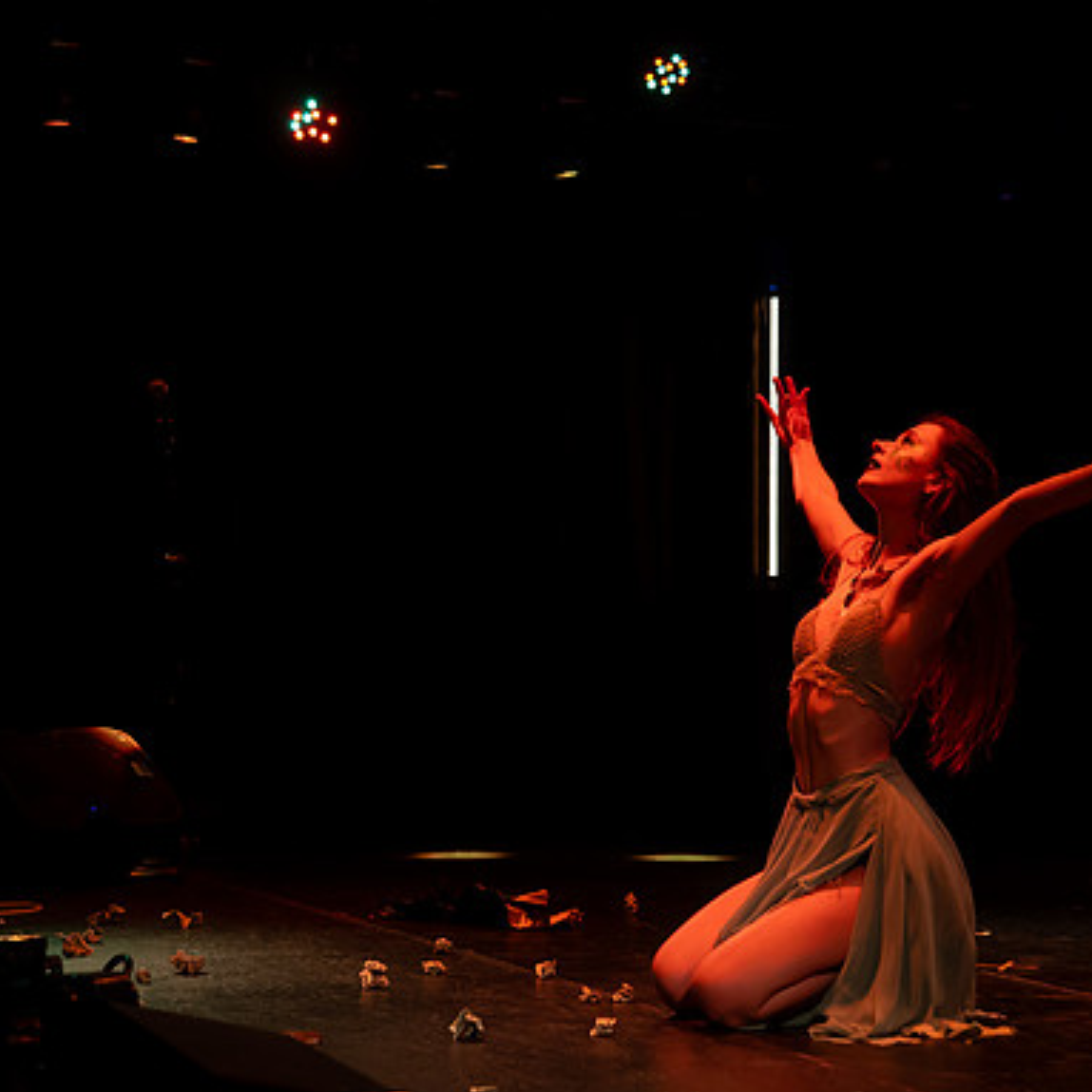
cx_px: 639
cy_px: 547
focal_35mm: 76
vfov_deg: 22.8
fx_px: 2712
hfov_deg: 22.7
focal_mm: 55
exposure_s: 1/250
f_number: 4
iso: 4000
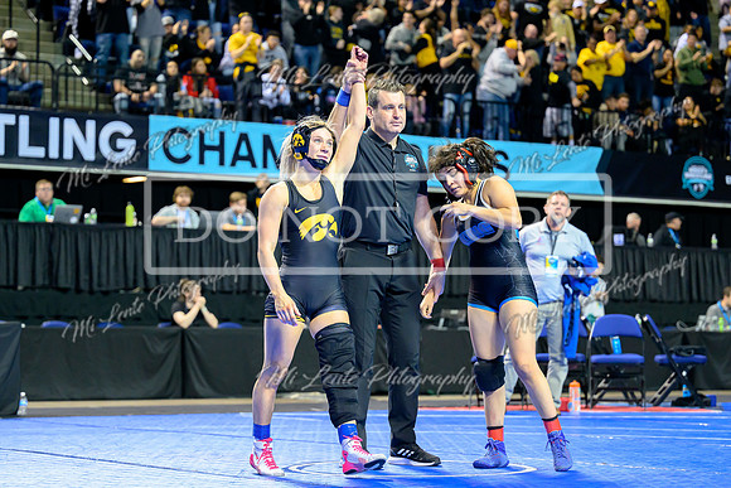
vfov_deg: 14.1
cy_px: 235
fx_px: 1972
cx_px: 284
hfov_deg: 21.0
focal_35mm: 97
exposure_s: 1/800
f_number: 2.8
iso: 3200
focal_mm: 79
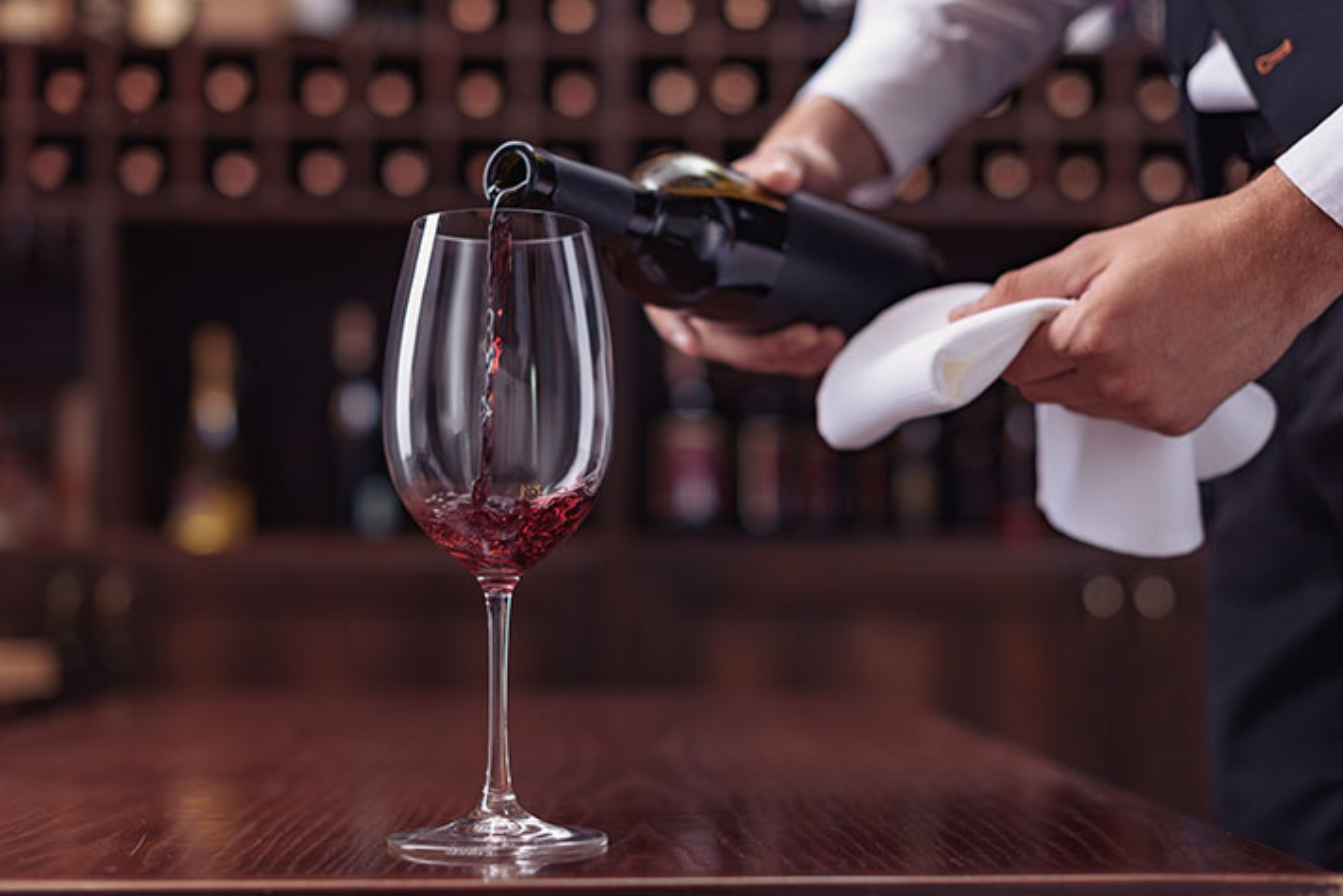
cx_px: 666
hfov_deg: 38.9
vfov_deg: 26.5
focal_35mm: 51
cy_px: 453
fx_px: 1903
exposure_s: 1/100
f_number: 2.5
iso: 100
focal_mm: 50
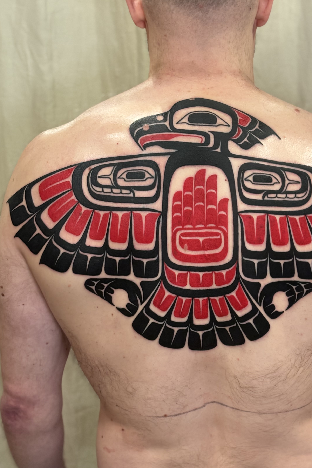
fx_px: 884
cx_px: 209
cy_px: 245
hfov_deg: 19.9
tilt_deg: -8.9
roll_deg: +2.3
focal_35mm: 68
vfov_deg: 29.7
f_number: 1.6
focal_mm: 5.96
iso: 400
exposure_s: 1/30
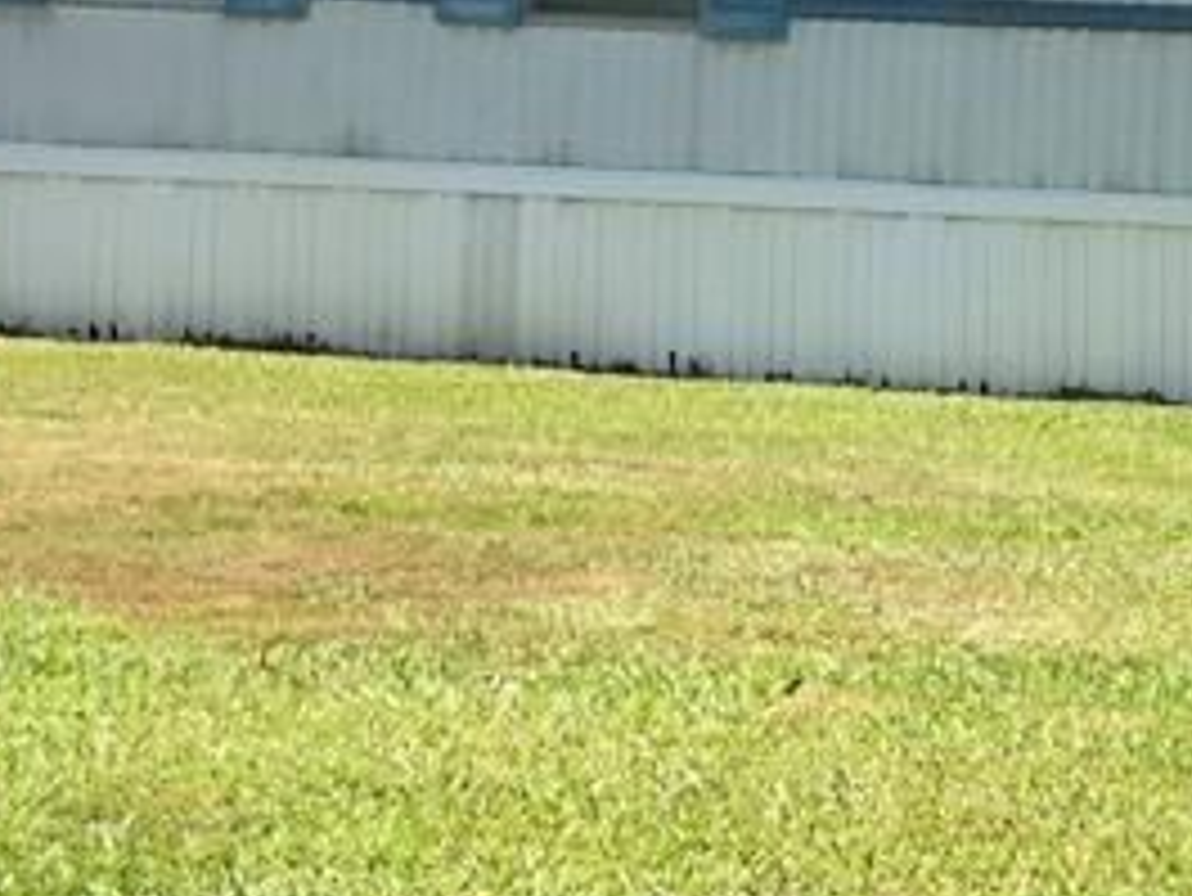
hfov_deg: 16.0
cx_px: 1808
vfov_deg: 13.2
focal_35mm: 112
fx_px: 3858
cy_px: 243
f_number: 2.2
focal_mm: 4.15
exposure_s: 1/712
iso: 25
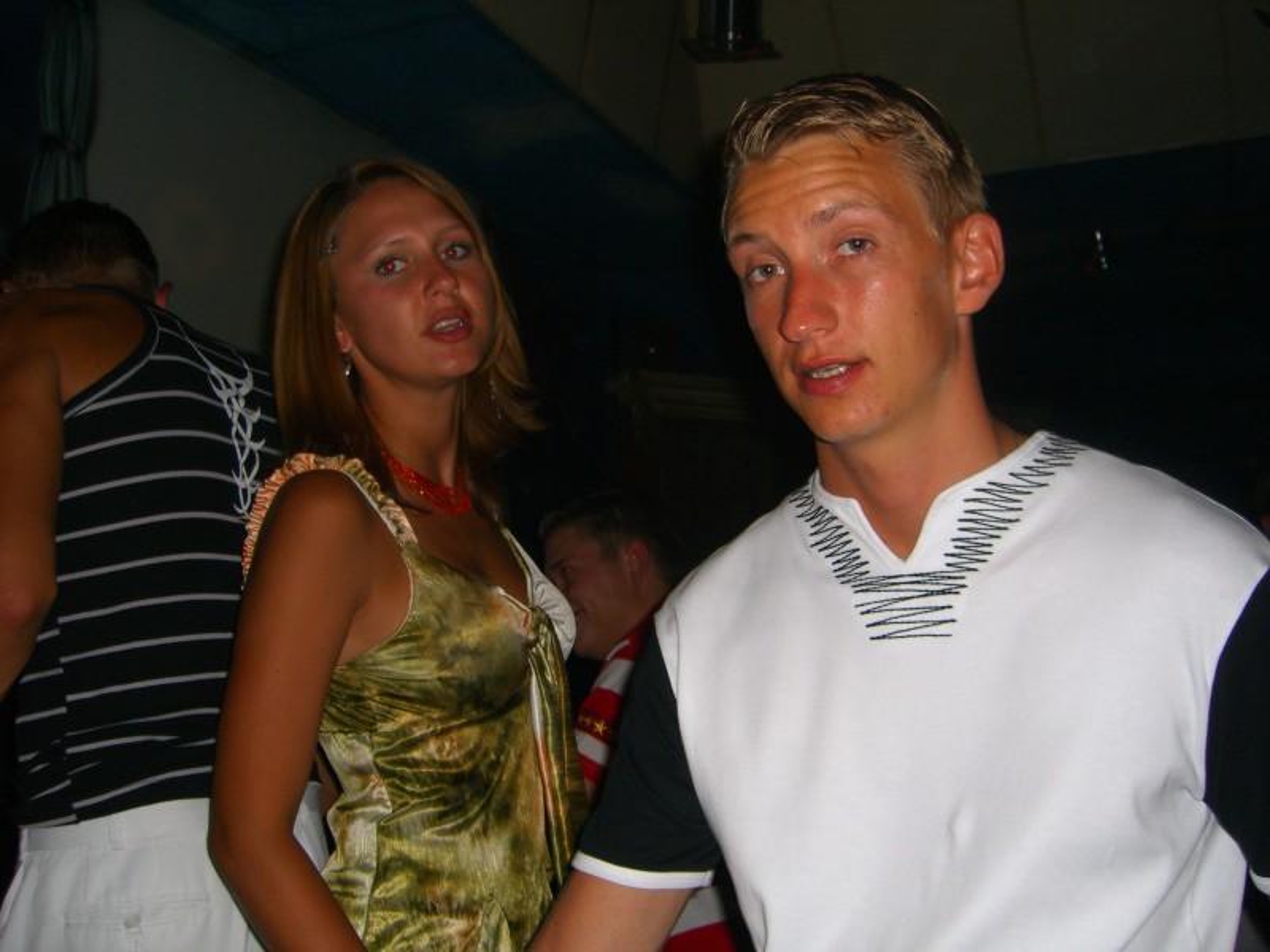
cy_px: 476
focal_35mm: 38
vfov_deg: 37.7
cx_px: 635
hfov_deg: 49.0
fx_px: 1394
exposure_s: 1/60
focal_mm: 7.9
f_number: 2.8
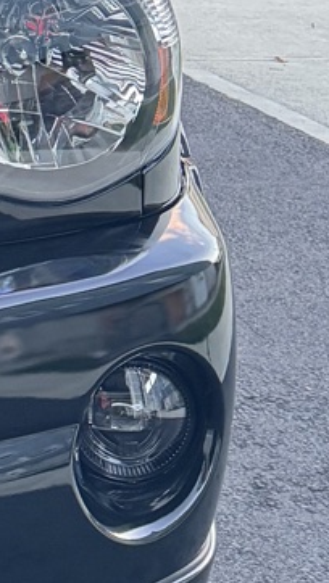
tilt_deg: -5.2
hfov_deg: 8.2
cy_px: -209
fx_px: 1967
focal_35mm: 127
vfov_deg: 15.9
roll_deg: +1.0
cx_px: -655
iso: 200
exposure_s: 1/72
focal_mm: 6.76
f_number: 1.78
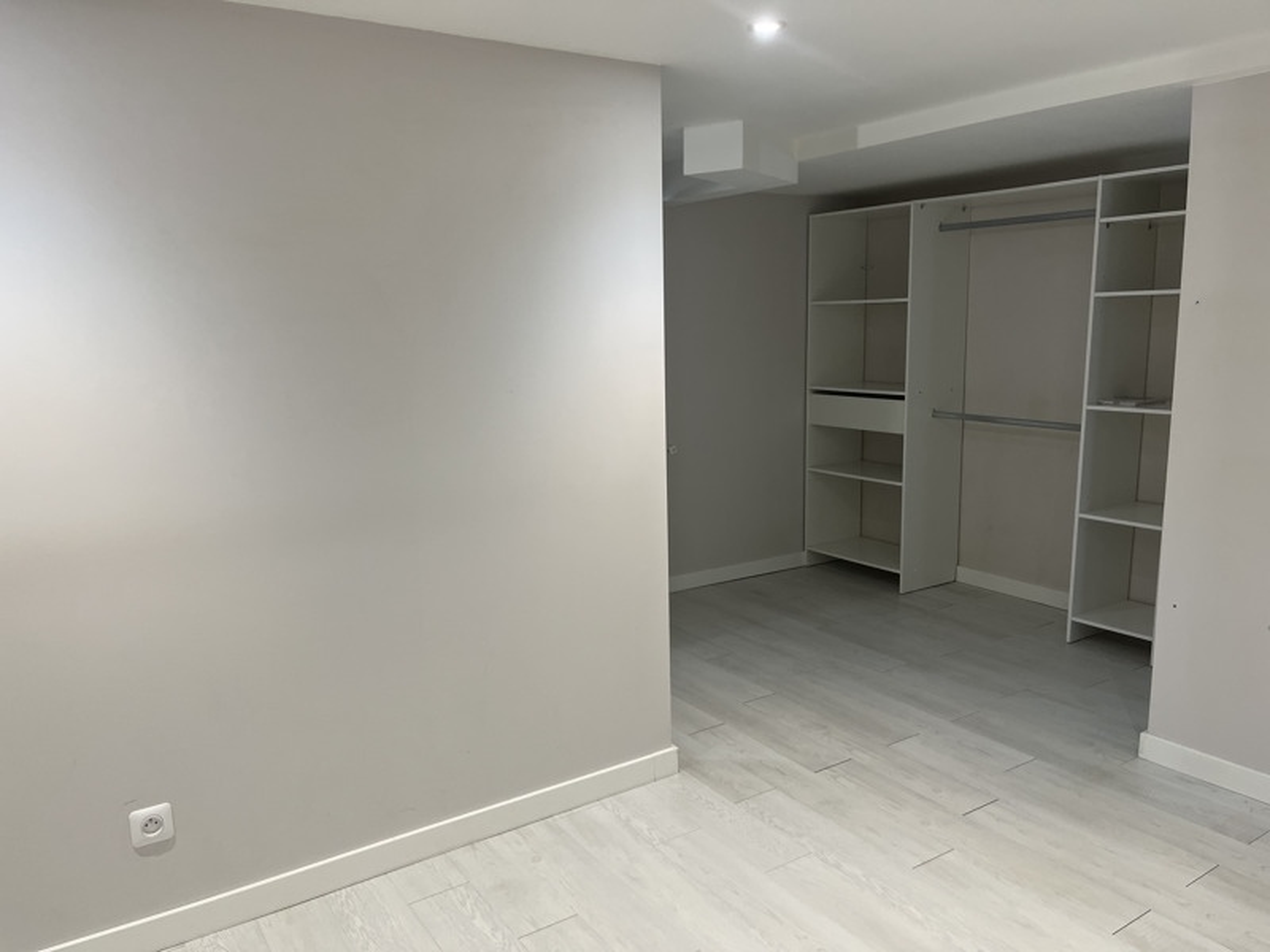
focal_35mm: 26
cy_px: 476
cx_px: 635
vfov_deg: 53.1
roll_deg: +1.0
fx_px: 954
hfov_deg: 67.3
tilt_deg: -8.5
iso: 125
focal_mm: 5.1
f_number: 1.6
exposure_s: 1/100
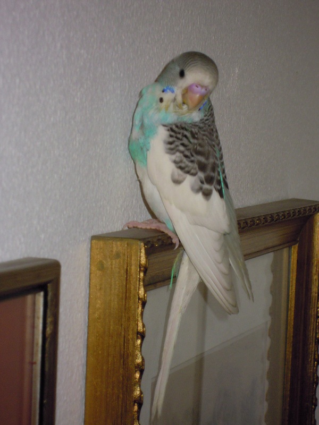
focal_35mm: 140
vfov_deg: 14.1
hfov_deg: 10.6
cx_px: 160
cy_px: 212
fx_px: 1720
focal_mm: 25
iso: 400
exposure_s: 1/60
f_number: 6.6
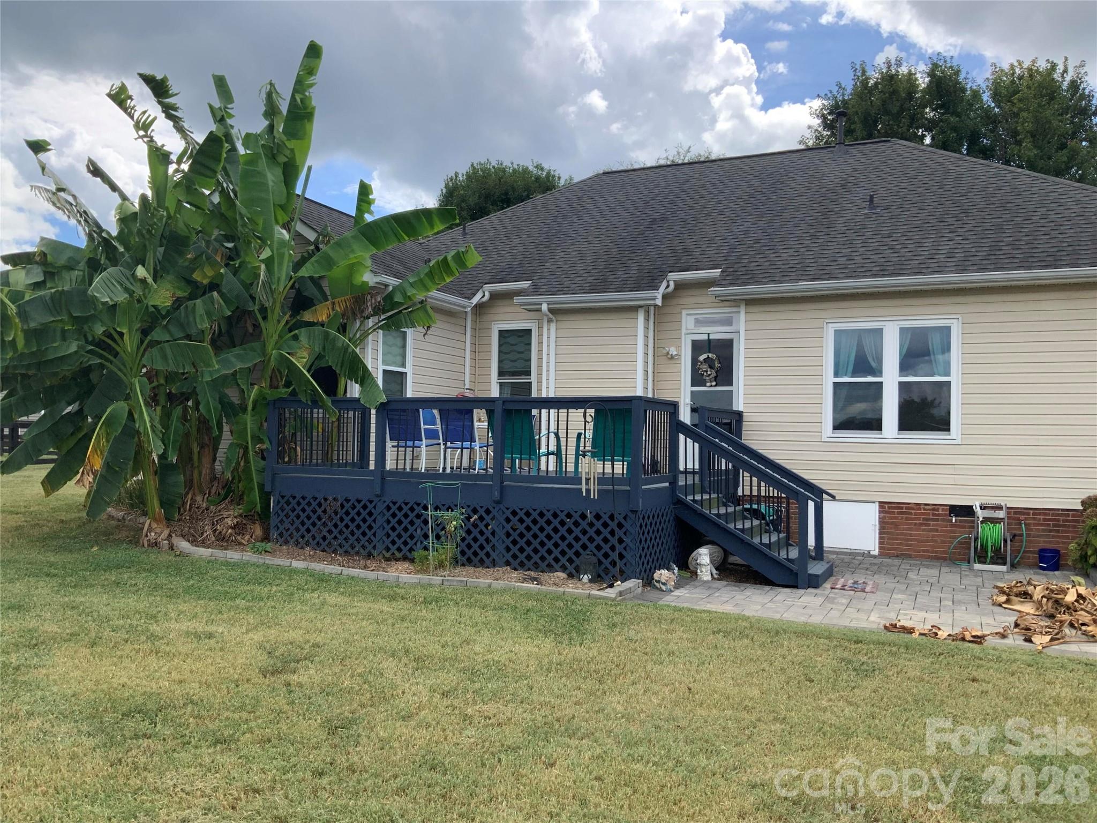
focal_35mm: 29
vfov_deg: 48.2
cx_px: 548
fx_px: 919
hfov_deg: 61.7
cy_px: 412
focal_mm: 3
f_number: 1.8
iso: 16
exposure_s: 1/1015
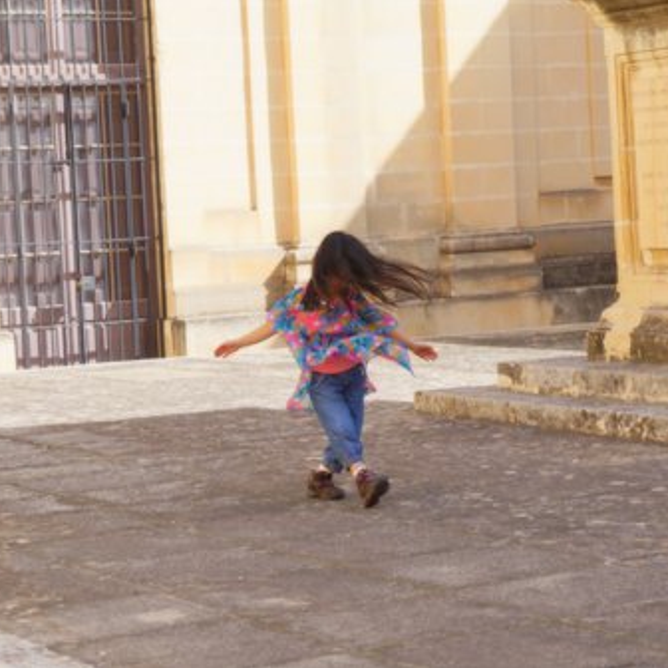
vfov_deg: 16.3
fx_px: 2328
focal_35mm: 107
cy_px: 334
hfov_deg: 16.3
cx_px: 382
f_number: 5.6
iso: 200
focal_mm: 55
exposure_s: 1/500
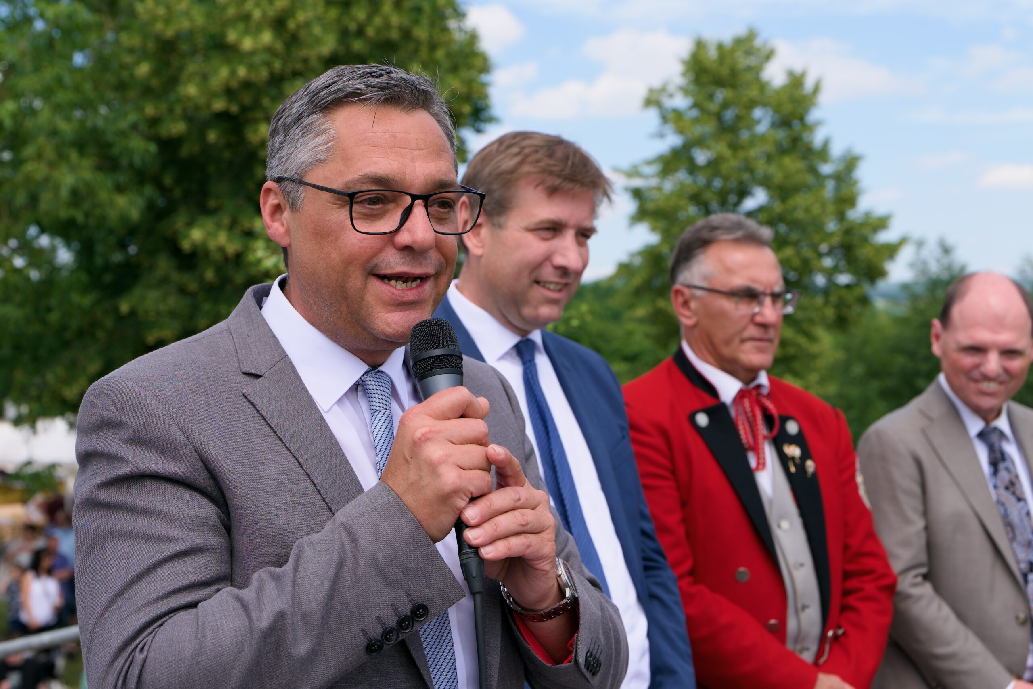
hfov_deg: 44.5
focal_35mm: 44
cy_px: 344
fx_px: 1263
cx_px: 516
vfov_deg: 30.5
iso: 125
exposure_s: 1/500
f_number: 5
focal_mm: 44
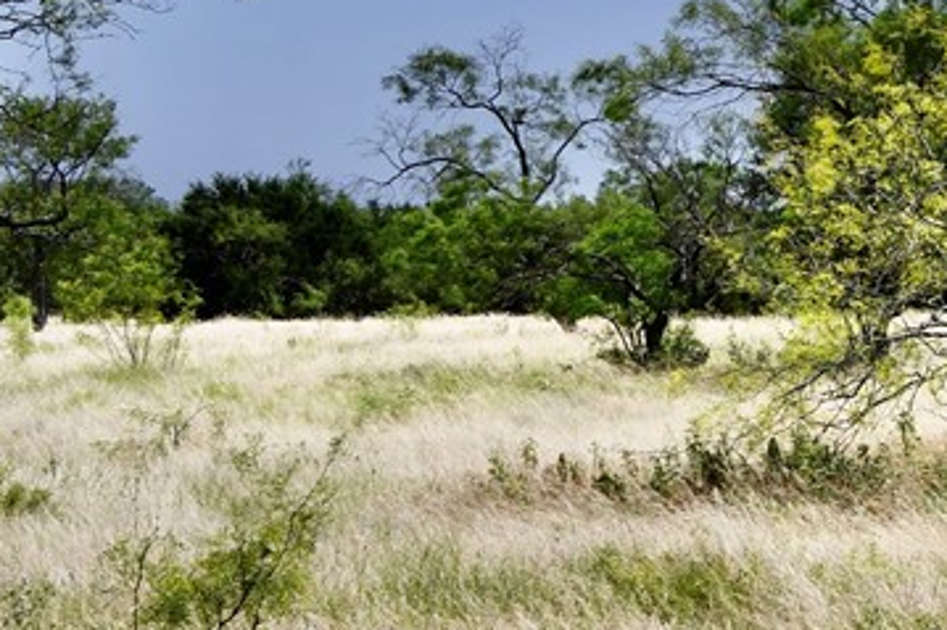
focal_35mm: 130
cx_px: 1369
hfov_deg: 14.8
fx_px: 3418
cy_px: -13
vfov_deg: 10.4
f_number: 9
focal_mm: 29
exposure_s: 1/320
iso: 100
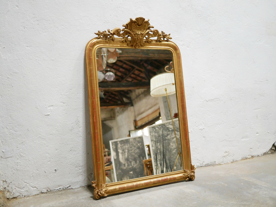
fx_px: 319
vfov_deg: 36.0
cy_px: 104
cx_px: 138
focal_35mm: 40
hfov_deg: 46.8
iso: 1600
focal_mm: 20
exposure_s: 1/60
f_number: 1.7
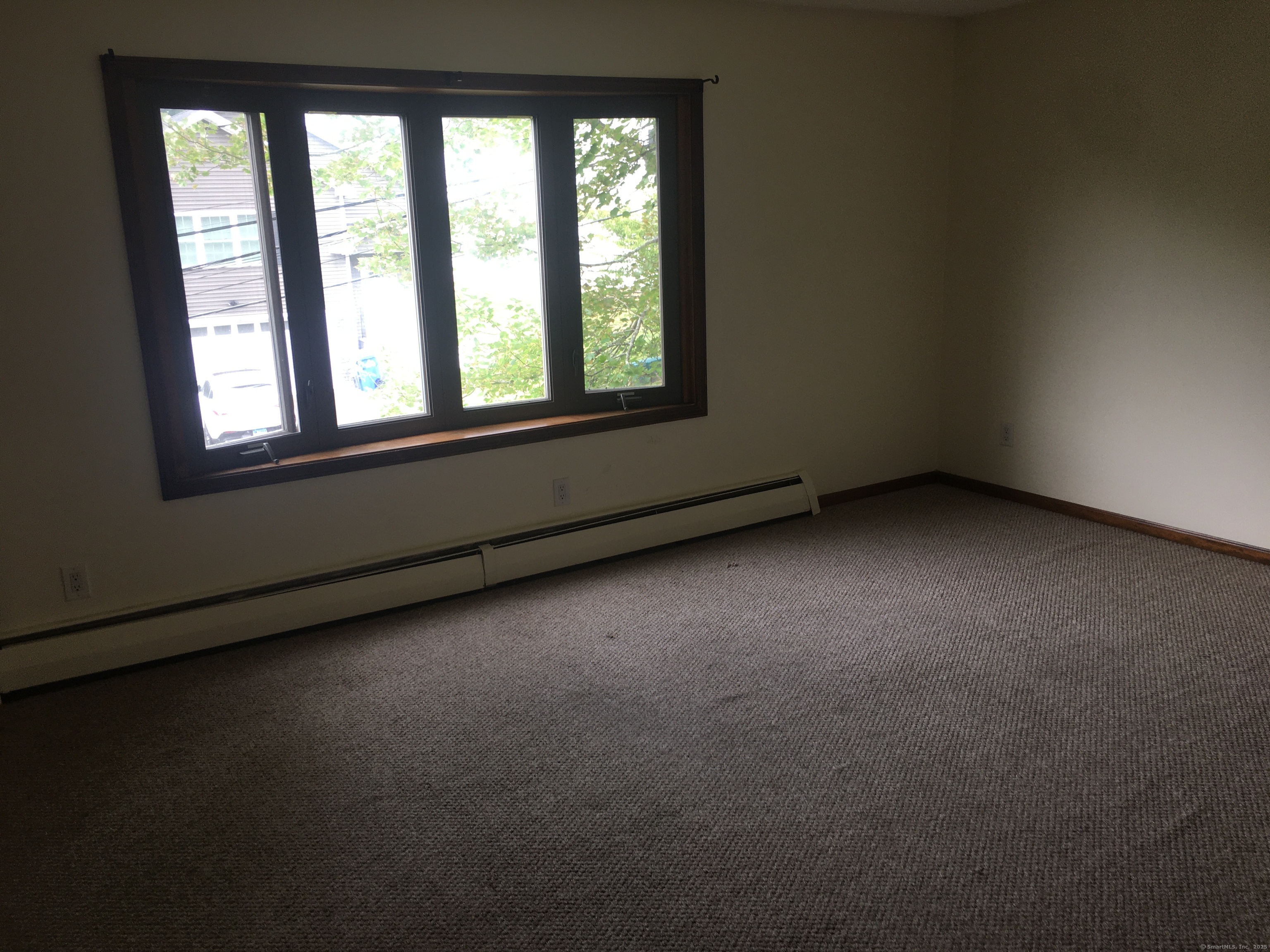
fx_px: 1064
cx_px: 635
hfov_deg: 61.7
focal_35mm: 29
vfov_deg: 48.2
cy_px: 476
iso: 25
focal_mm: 4.15
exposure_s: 1/40
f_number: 2.2
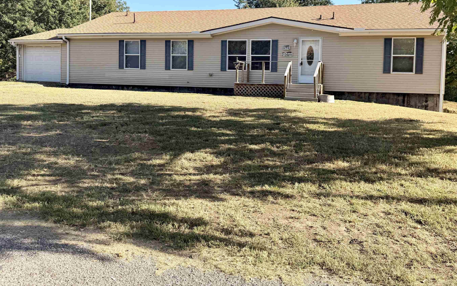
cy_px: 91
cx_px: 238
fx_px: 361
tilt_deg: -1.9
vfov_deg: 42.5
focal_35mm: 29
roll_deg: -0.8
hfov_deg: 64.6
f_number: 1.78
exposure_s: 1/1855
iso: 80
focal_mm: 6.76
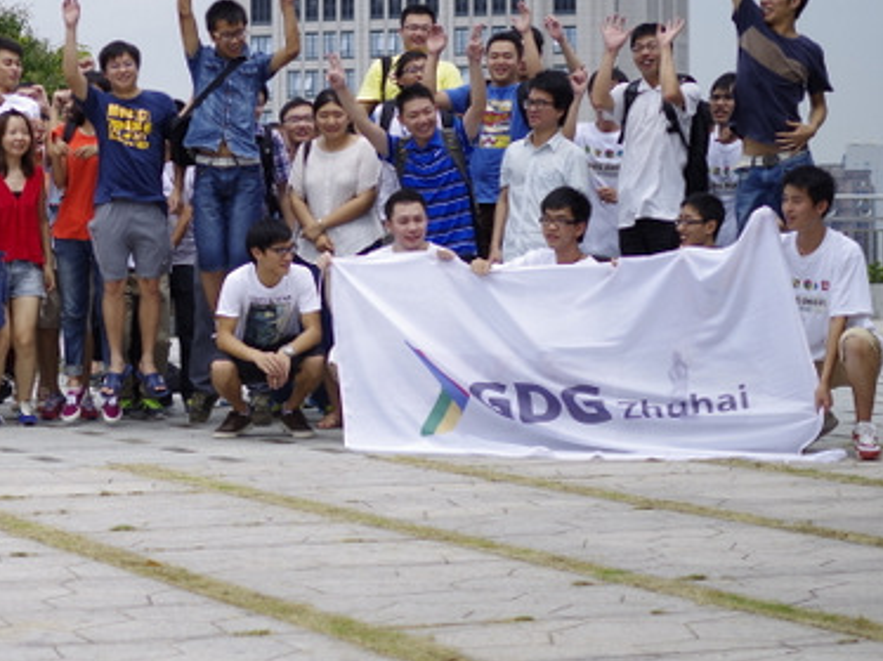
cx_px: -38
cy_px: 234
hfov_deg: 17.9
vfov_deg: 13.8
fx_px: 2728
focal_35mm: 107
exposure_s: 1/2000
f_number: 2.4
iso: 100
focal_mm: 35
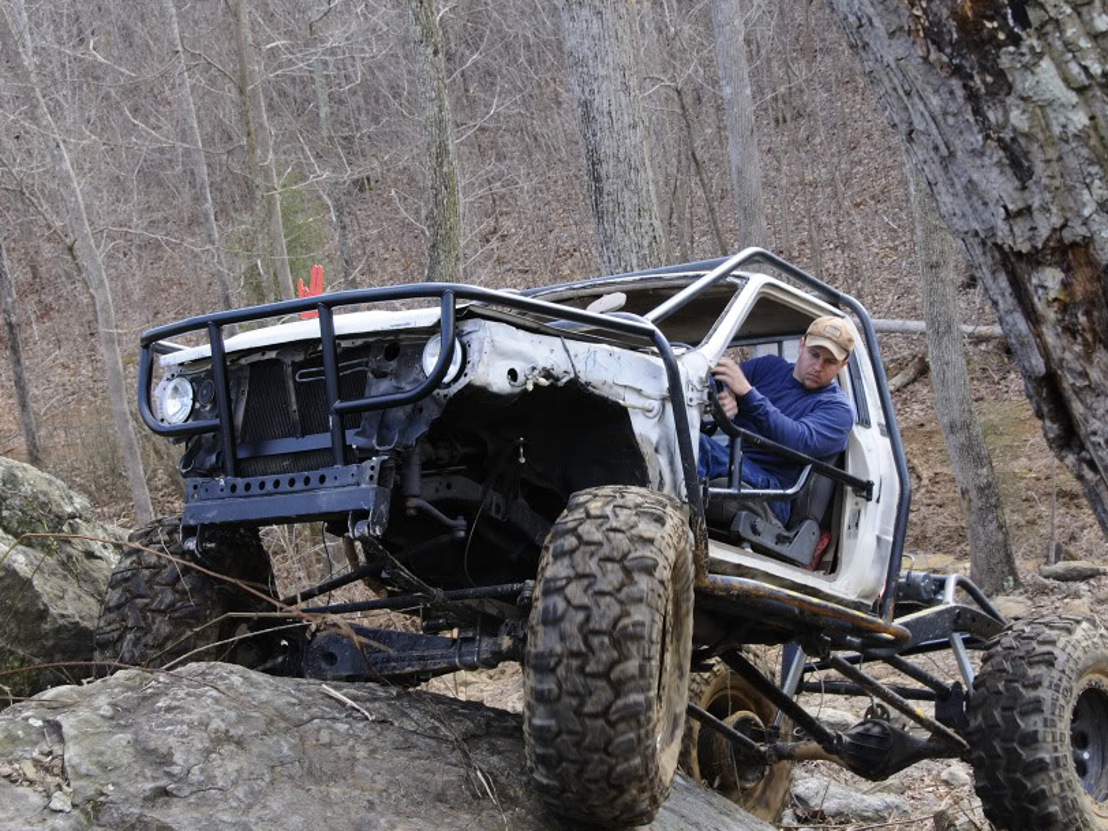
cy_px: 385
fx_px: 2209
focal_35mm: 69
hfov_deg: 28.2
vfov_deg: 21.3
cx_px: 588
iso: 200
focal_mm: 38
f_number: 8
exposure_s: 1/30
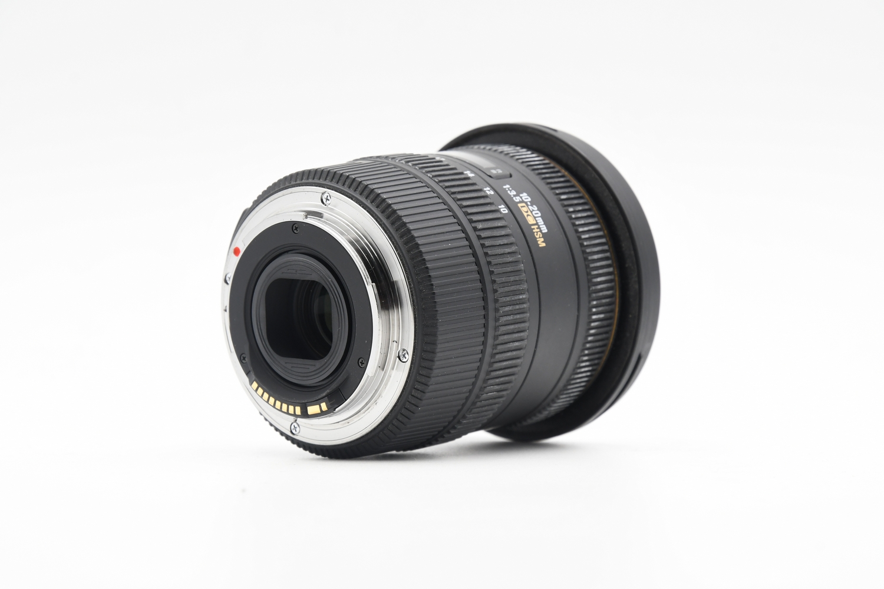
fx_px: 2946
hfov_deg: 17.1
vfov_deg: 11.4
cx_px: 442
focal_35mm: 120
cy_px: 294
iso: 800
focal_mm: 80
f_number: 8
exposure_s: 1/100
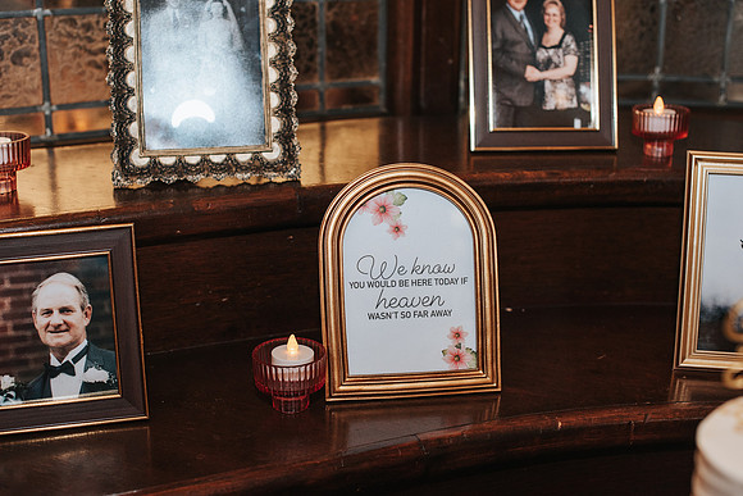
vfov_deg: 27.0
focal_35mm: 50
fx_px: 1032
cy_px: 248
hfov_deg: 39.6
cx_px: 372
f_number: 4
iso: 1000
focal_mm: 50
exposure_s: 1/200
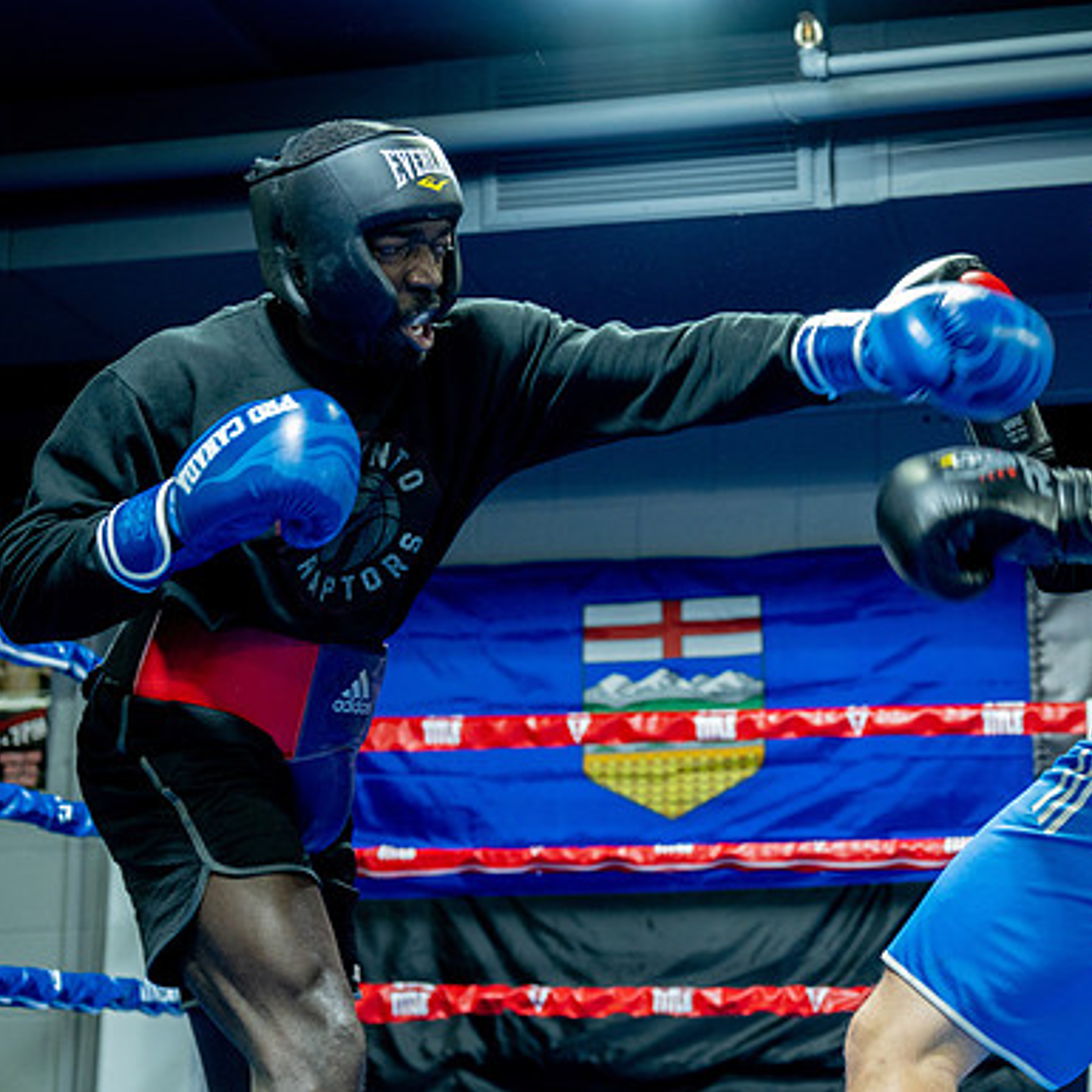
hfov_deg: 25.6
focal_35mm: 67
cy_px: 545
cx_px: 730
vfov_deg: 25.7
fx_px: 2391
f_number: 2.5
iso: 2000
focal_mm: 50
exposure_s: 1/320
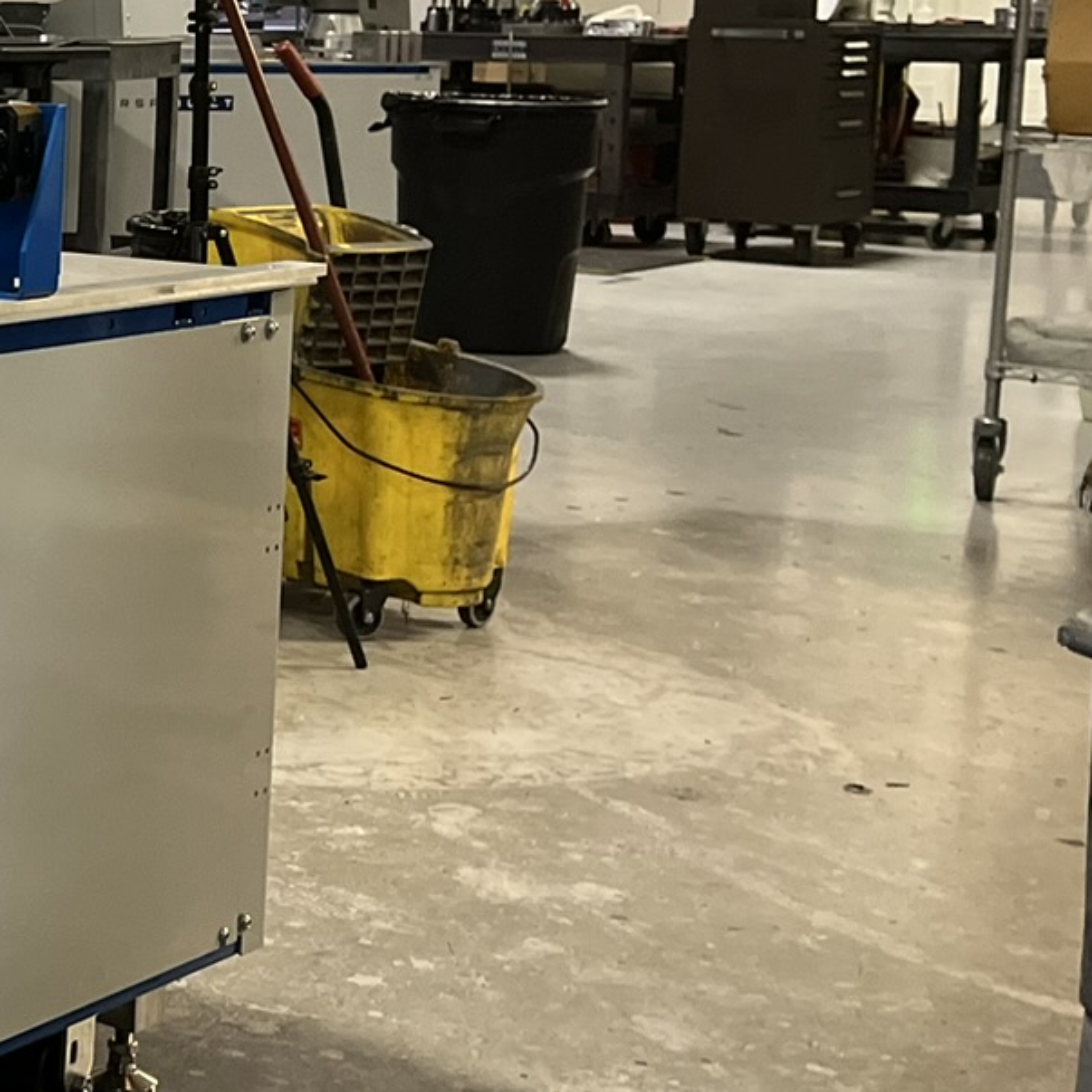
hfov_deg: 18.4
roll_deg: -0.7
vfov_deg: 21.9
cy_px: 216
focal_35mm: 78
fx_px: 2784
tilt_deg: -5.6
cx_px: -744
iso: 400
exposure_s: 1/60
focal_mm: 5.1
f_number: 1.6
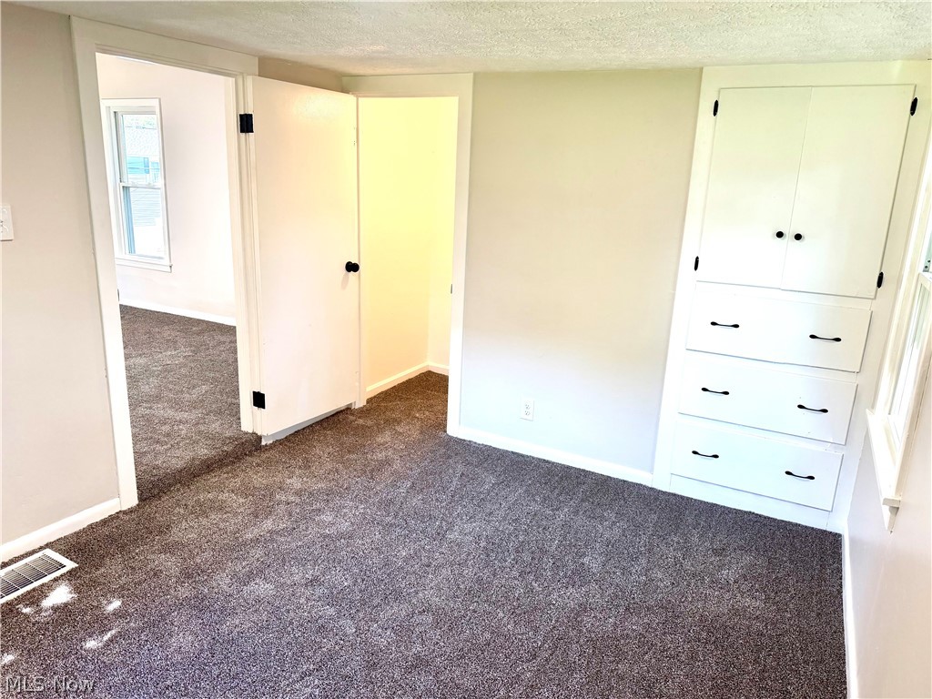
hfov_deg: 71.6
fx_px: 646
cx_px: 466
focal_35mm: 24
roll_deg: -2.2
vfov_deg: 56.8
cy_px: 350
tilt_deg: -13.8
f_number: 1.78
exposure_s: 1/165
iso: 200
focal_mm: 6.76
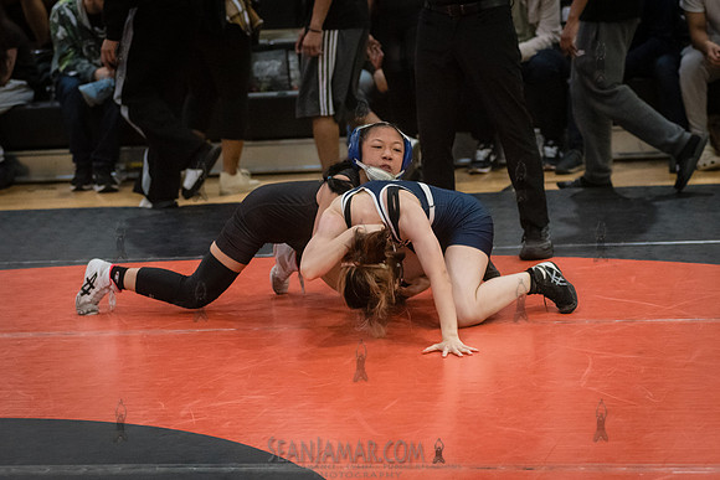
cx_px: 358
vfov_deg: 11.9
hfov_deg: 17.7
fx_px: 2307
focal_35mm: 115
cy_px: 250
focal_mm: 100
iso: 8000
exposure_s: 1/400
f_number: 3.5
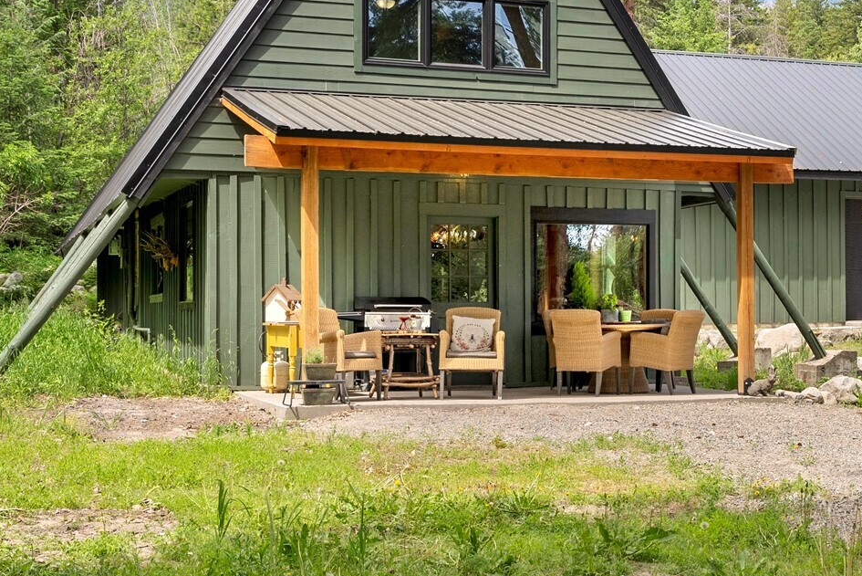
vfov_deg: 21.7
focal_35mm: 62
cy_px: 99
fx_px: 1478
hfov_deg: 31.9
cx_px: 656
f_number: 5.6
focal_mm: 34.4
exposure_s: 1/200
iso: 250
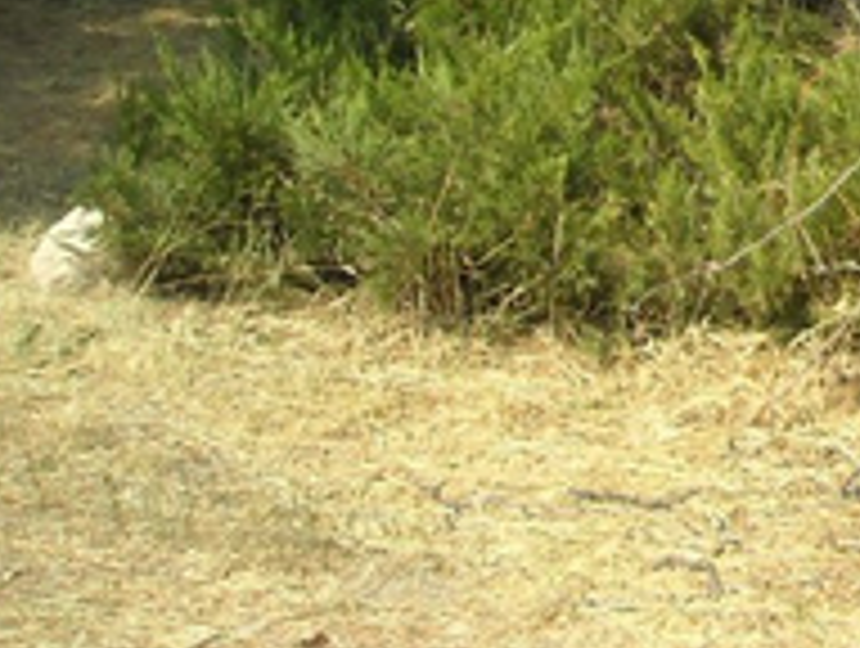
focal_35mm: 117
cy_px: -418
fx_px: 2912
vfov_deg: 11.9
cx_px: 1373
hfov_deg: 15.3
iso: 64
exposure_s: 1/458
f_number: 2.8
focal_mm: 5.7
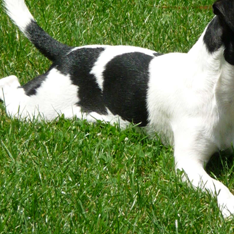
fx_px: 2325
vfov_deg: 5.8
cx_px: 206
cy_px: 71
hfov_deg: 5.8
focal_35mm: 304
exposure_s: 1/500
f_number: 11
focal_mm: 29.1
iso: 500
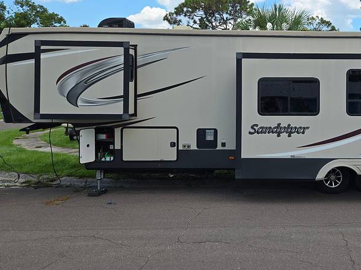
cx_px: 282
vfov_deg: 36.6
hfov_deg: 45.7
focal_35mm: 39
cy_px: 100
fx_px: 407
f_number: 1.8
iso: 25
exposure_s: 1/2038
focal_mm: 5.4
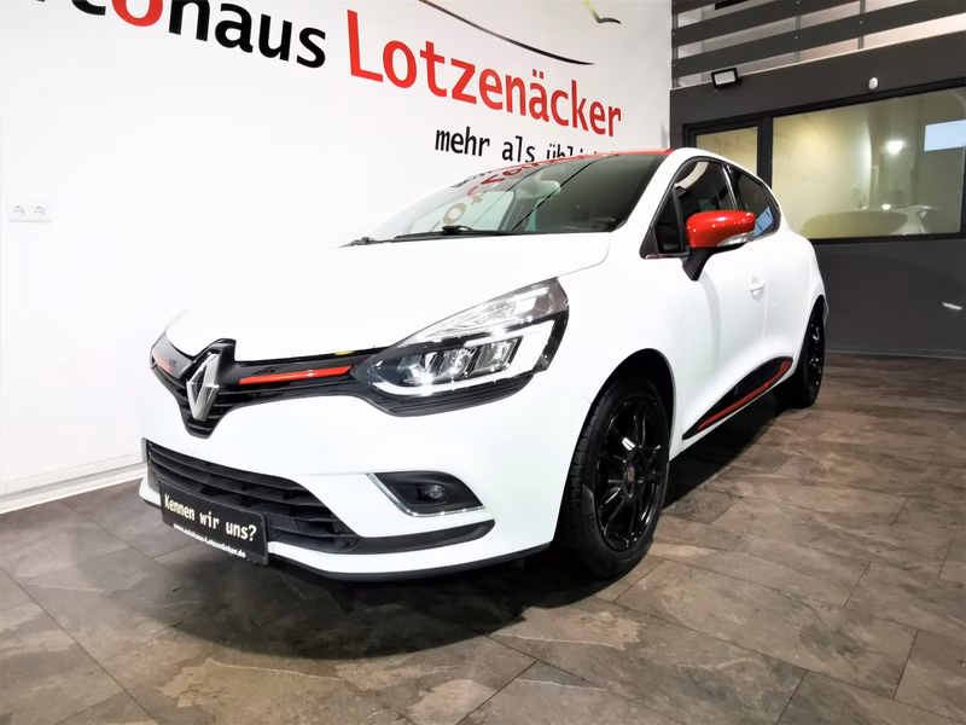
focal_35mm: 22
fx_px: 614
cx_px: 483
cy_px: 362
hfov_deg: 76.4
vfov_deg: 61.1
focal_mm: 2.26
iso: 320
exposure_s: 1/33.3
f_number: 2.2
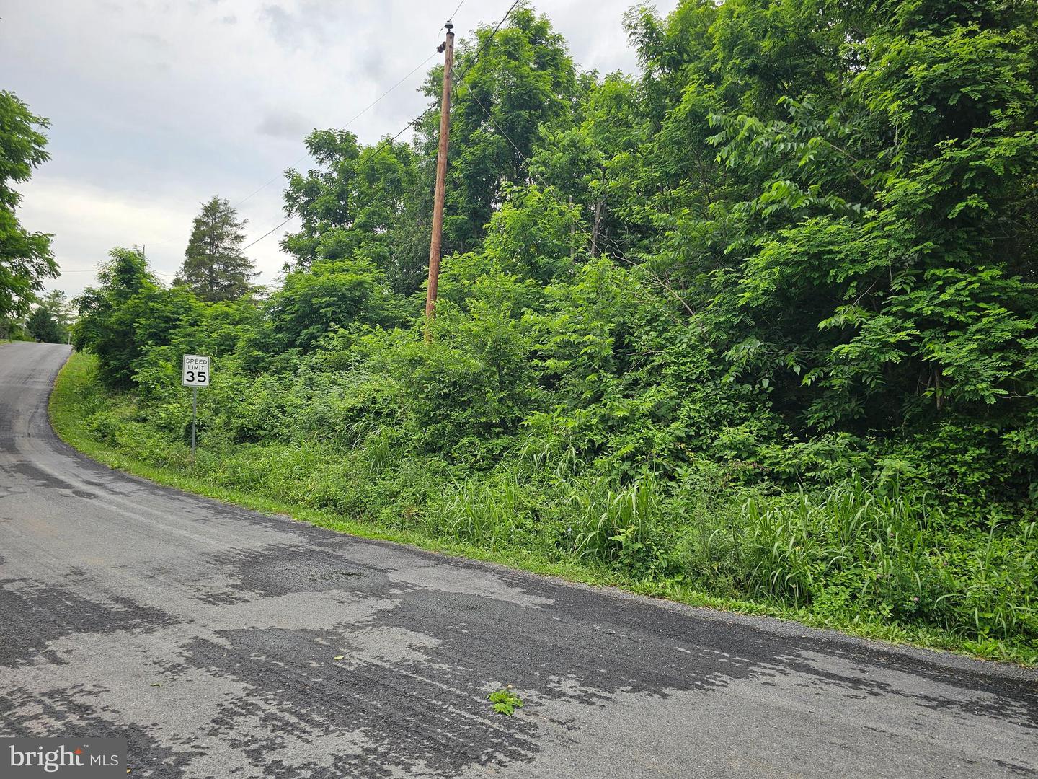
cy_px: 390
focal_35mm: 23
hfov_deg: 73.9
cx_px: 519
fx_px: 690
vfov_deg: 58.9
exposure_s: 1/224
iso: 10
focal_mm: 6.3
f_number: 1.7
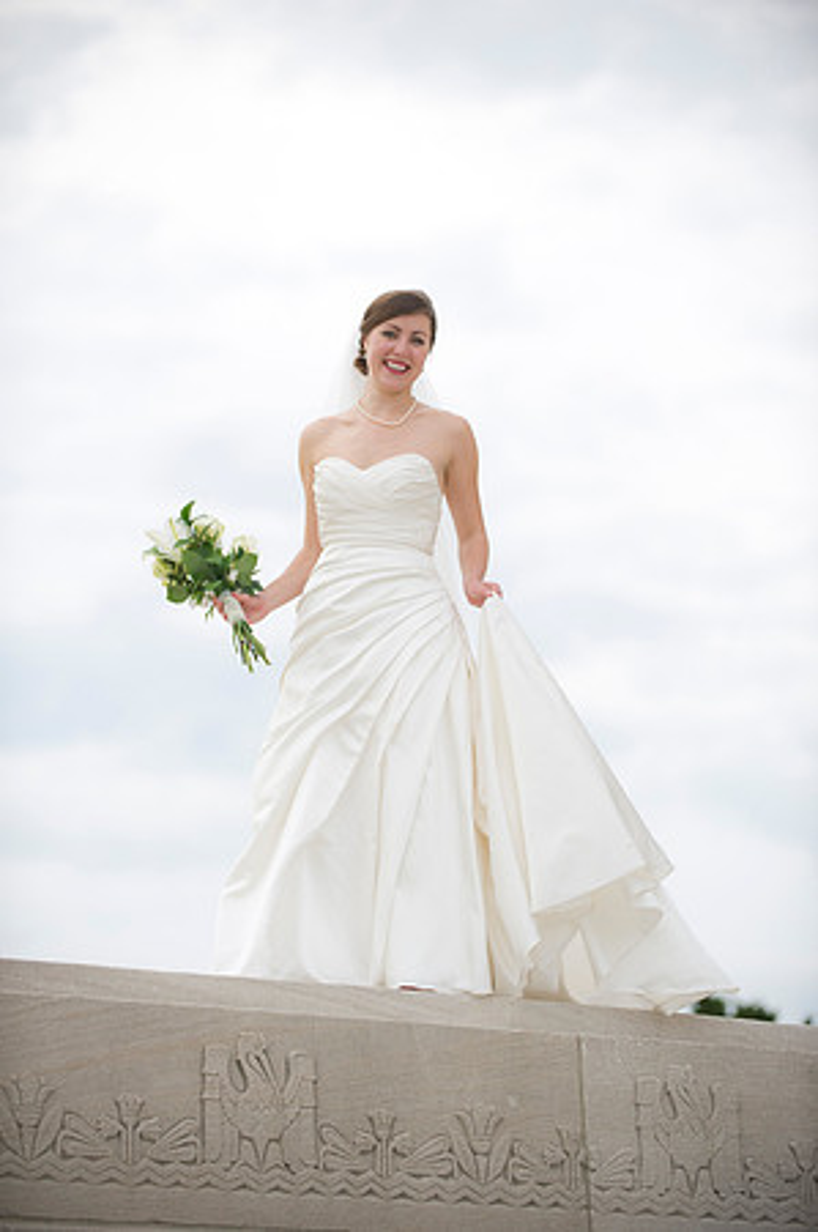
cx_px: 409
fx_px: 4099
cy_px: 616
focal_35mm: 120
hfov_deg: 11.4
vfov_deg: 17.1
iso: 160
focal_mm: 120
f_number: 2.8
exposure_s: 1/250
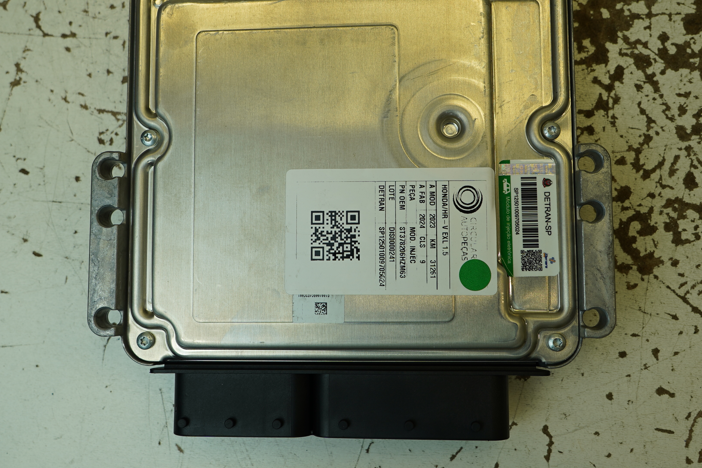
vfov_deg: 33.3
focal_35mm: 40
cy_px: 195
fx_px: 780
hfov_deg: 48.4
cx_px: 363
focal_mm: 22
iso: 100
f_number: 4.5
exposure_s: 1/200
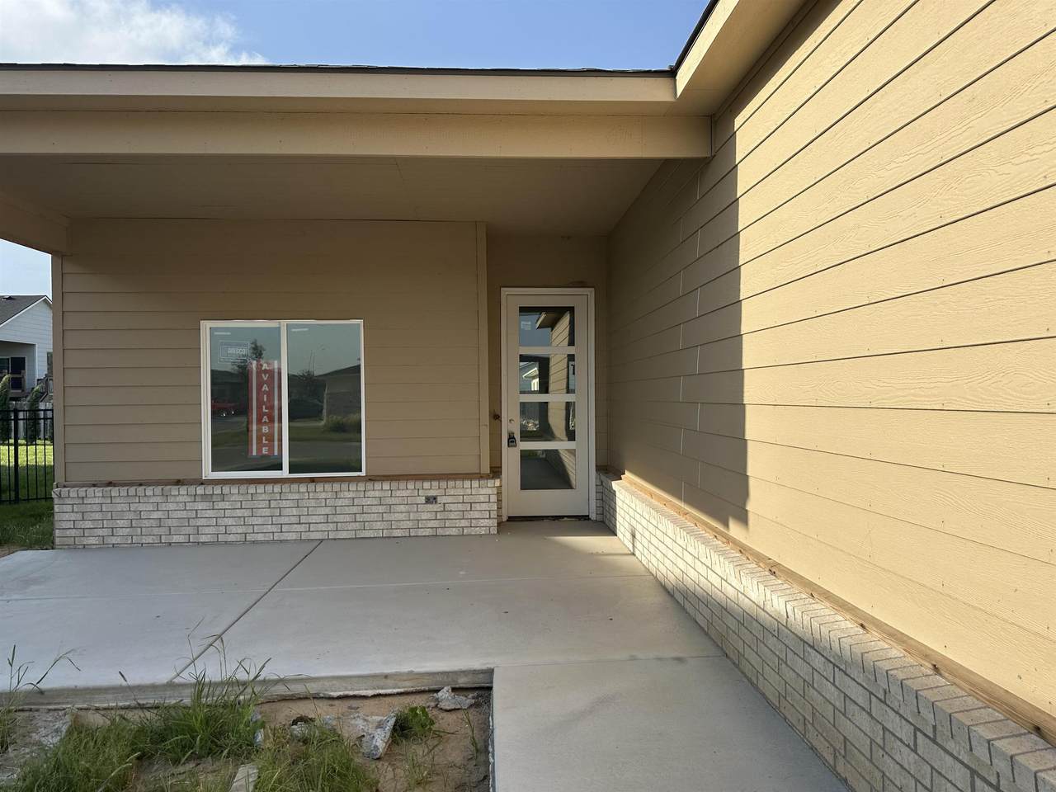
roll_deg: +0.0
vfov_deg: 56.8
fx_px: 732
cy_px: 396
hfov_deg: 71.6
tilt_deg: -0.6
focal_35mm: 24
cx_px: 528
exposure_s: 1/3717
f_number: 1.78
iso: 80
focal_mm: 6.86
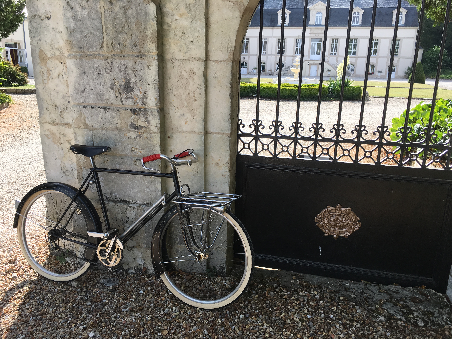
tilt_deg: -14.8
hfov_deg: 61.7
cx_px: 226
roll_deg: -2.3
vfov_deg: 48.2
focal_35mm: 29
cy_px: 170
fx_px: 379
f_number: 2.2
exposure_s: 1/519
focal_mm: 4.15
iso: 25
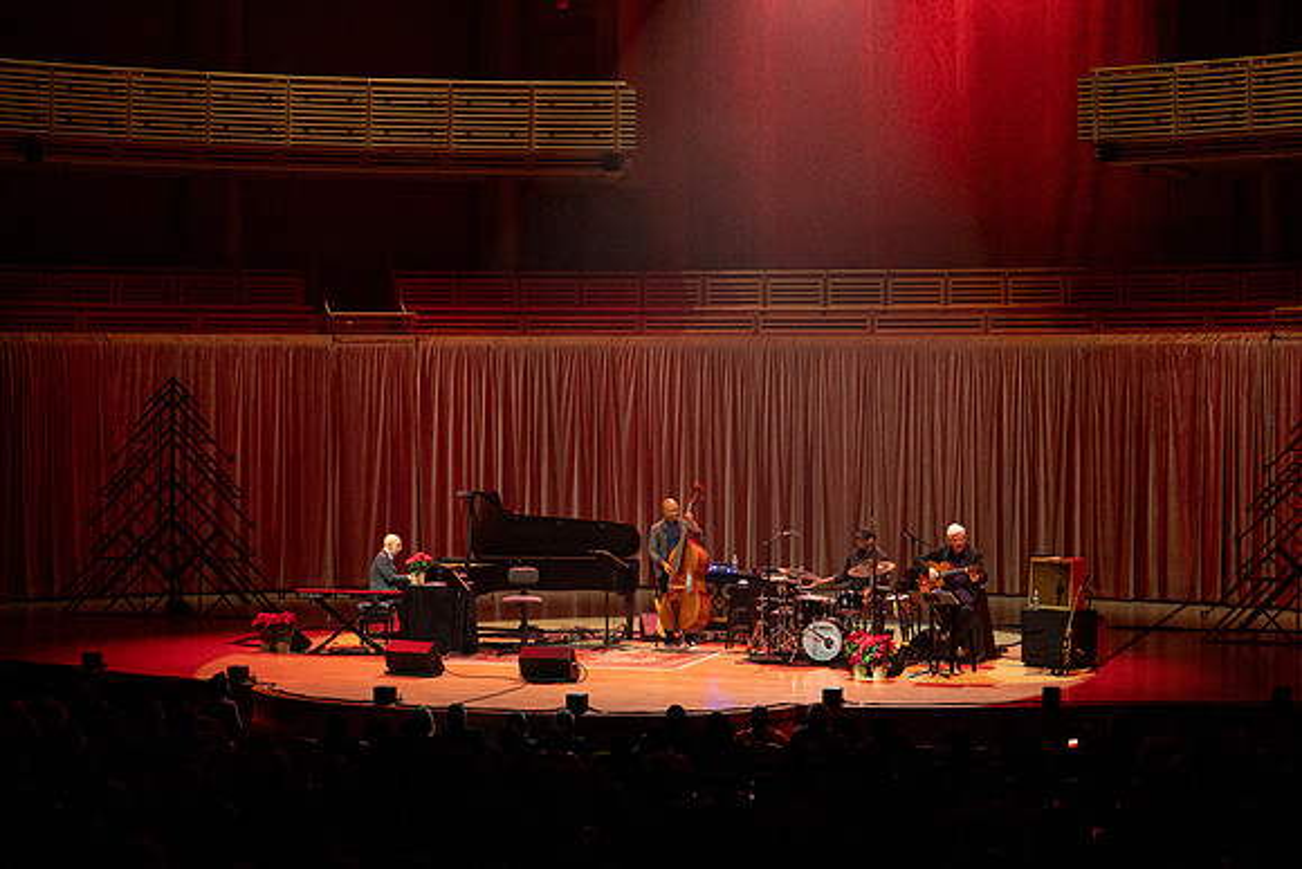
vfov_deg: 19.5
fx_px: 2532
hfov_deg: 28.8
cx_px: 651
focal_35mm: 70
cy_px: 434
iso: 2500
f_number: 5.6
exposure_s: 1/250
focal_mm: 70
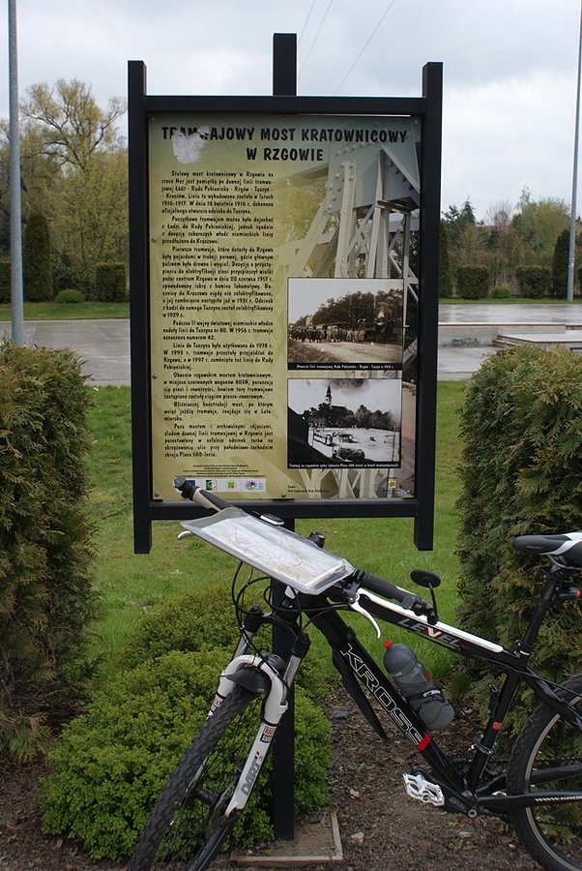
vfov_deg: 46.4
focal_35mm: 42
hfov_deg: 32.0
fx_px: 1016
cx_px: 291
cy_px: 436
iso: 100
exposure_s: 1/125
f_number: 8
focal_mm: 28
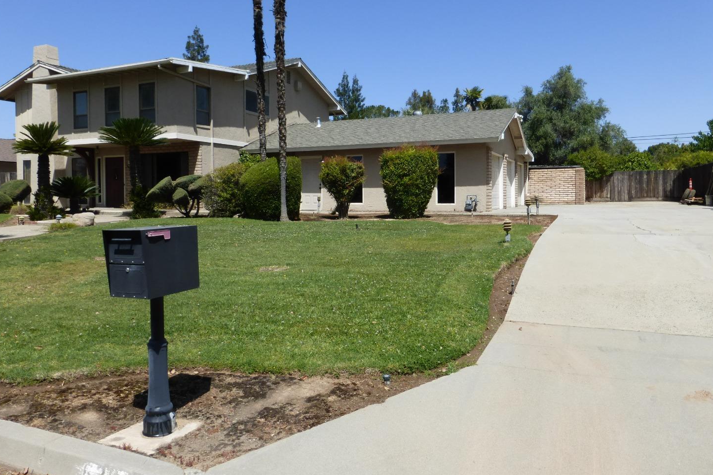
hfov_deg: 67.4
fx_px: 535
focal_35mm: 27
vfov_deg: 47.8
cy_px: 210
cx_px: 347
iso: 100
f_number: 4
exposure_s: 1/800
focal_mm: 4.3
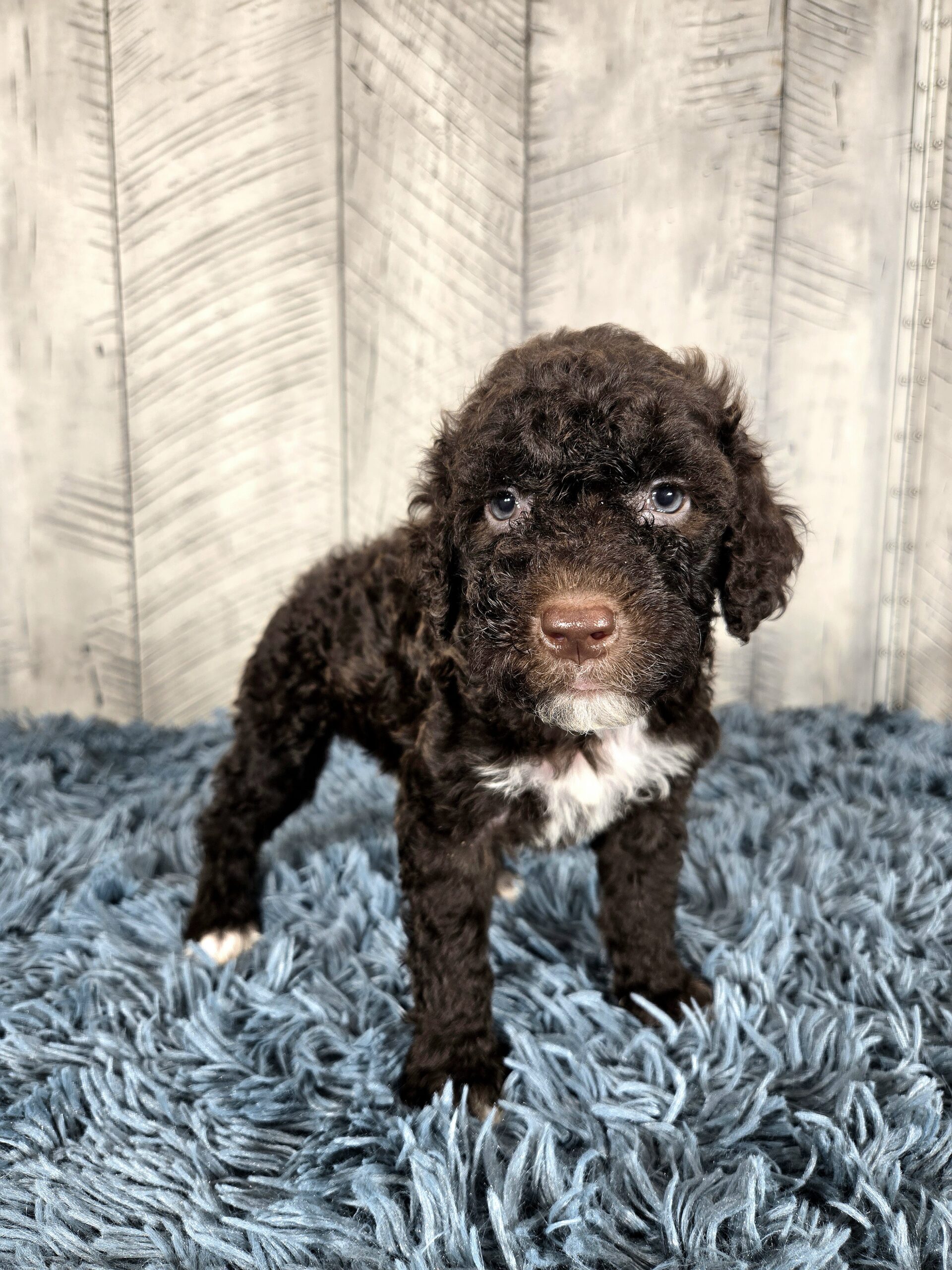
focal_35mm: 23
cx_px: 476
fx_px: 843
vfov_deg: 73.9
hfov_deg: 58.9
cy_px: 635
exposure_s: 1/120
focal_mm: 5.4
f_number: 1.8
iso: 50
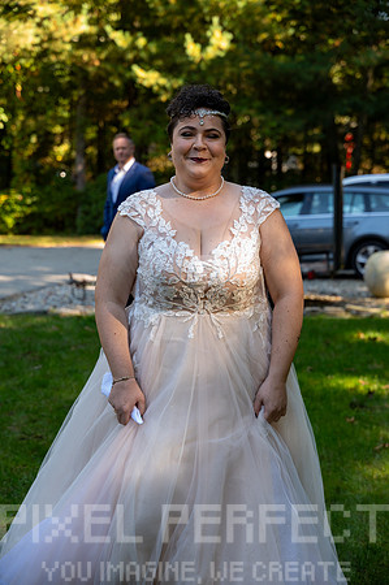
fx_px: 1218
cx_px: 194
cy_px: 292
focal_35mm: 75
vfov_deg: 27.0
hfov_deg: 18.1
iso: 640
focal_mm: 75
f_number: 4.5
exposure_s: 1/200
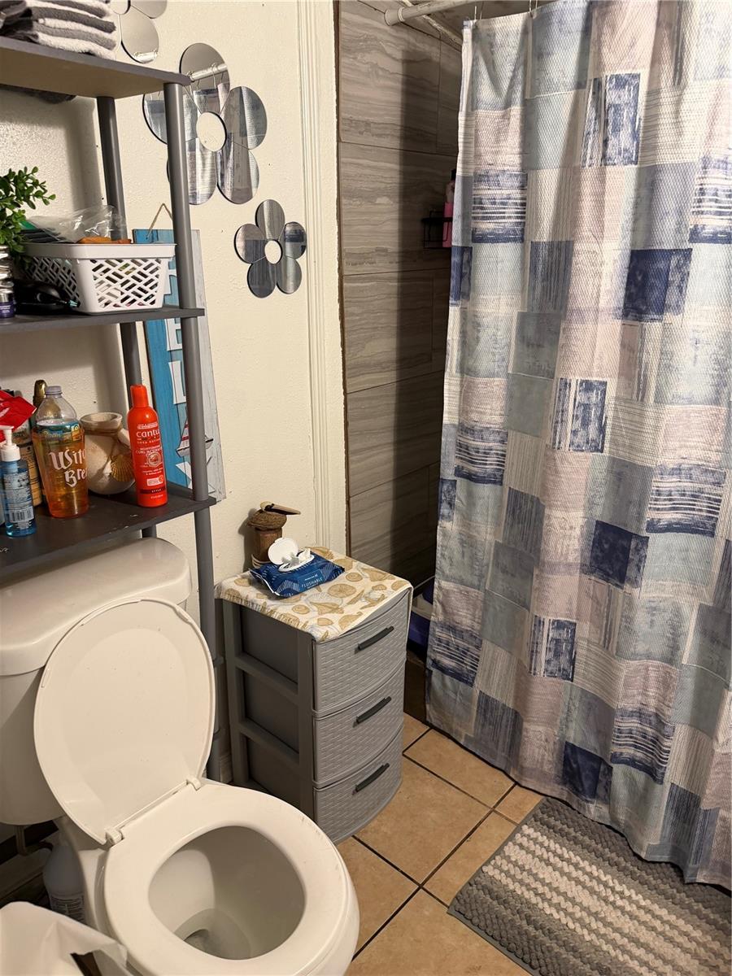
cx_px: 366
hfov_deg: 56.8
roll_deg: +1.1
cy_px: 488
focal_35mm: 24
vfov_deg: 71.6
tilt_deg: -20.4
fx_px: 677
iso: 200
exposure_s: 1/60
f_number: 1.78
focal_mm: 6.76
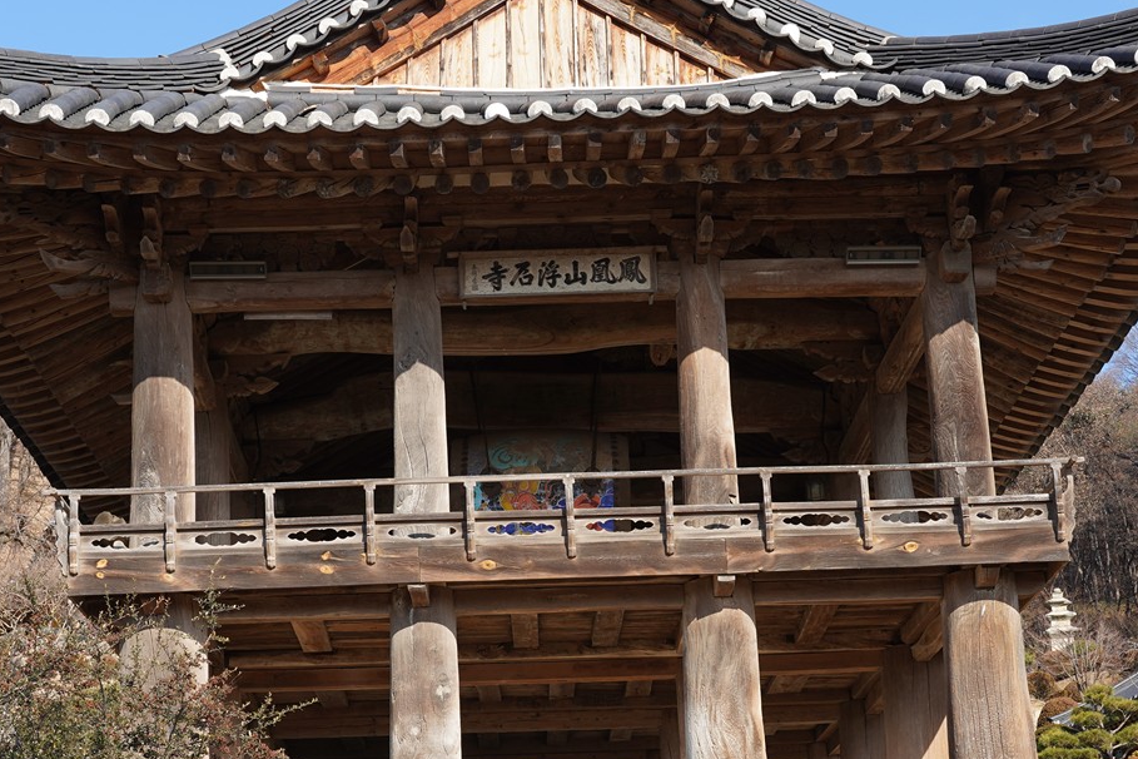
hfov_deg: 30.5
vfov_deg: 20.4
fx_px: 2086
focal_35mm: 66
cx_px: 607
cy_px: 587
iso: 100
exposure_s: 1/100
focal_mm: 30
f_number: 10
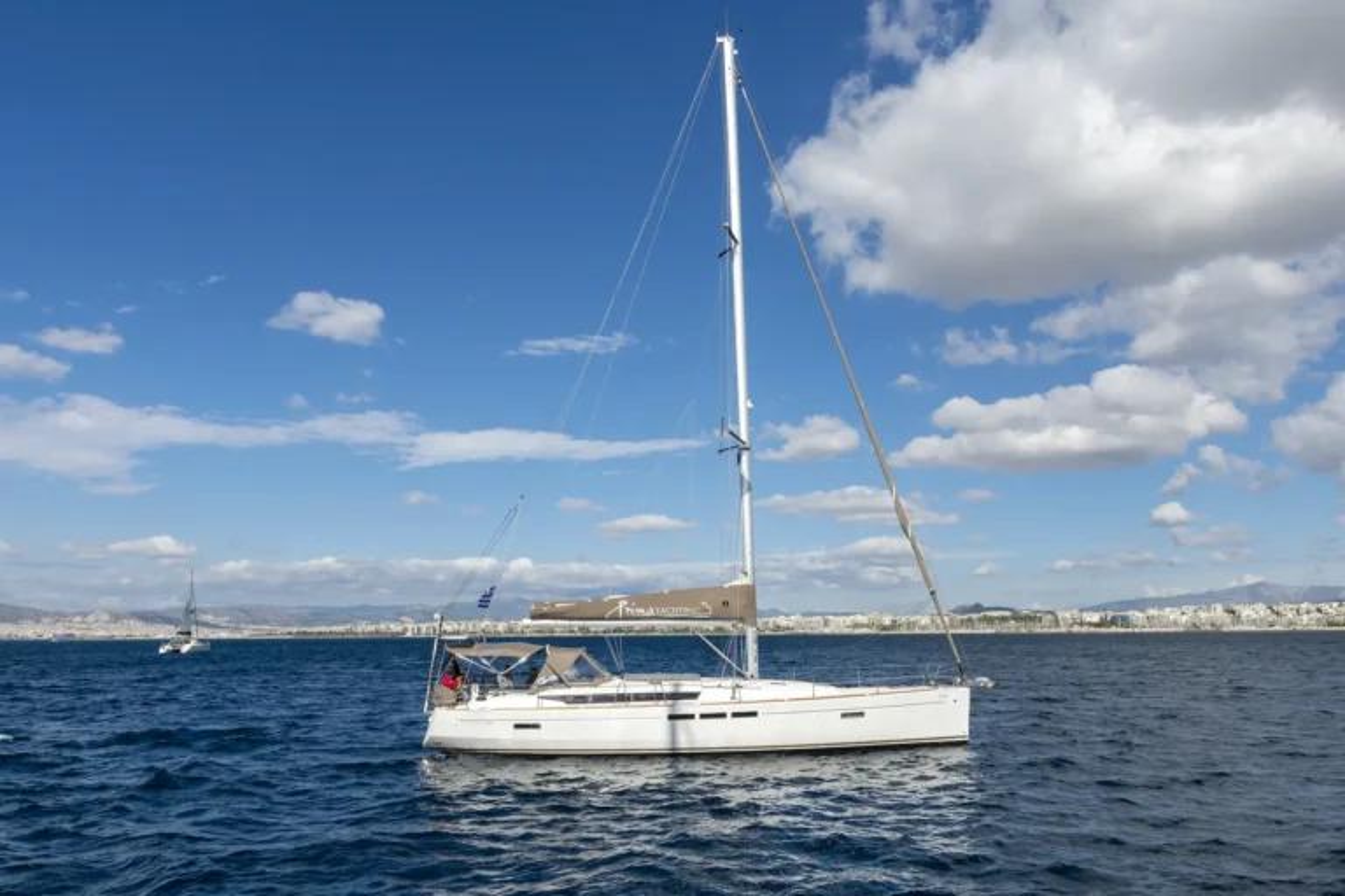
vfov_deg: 50.4
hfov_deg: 70.4
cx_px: 672
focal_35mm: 26
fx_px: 953
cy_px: 448
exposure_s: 1/1000
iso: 200
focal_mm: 17
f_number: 8
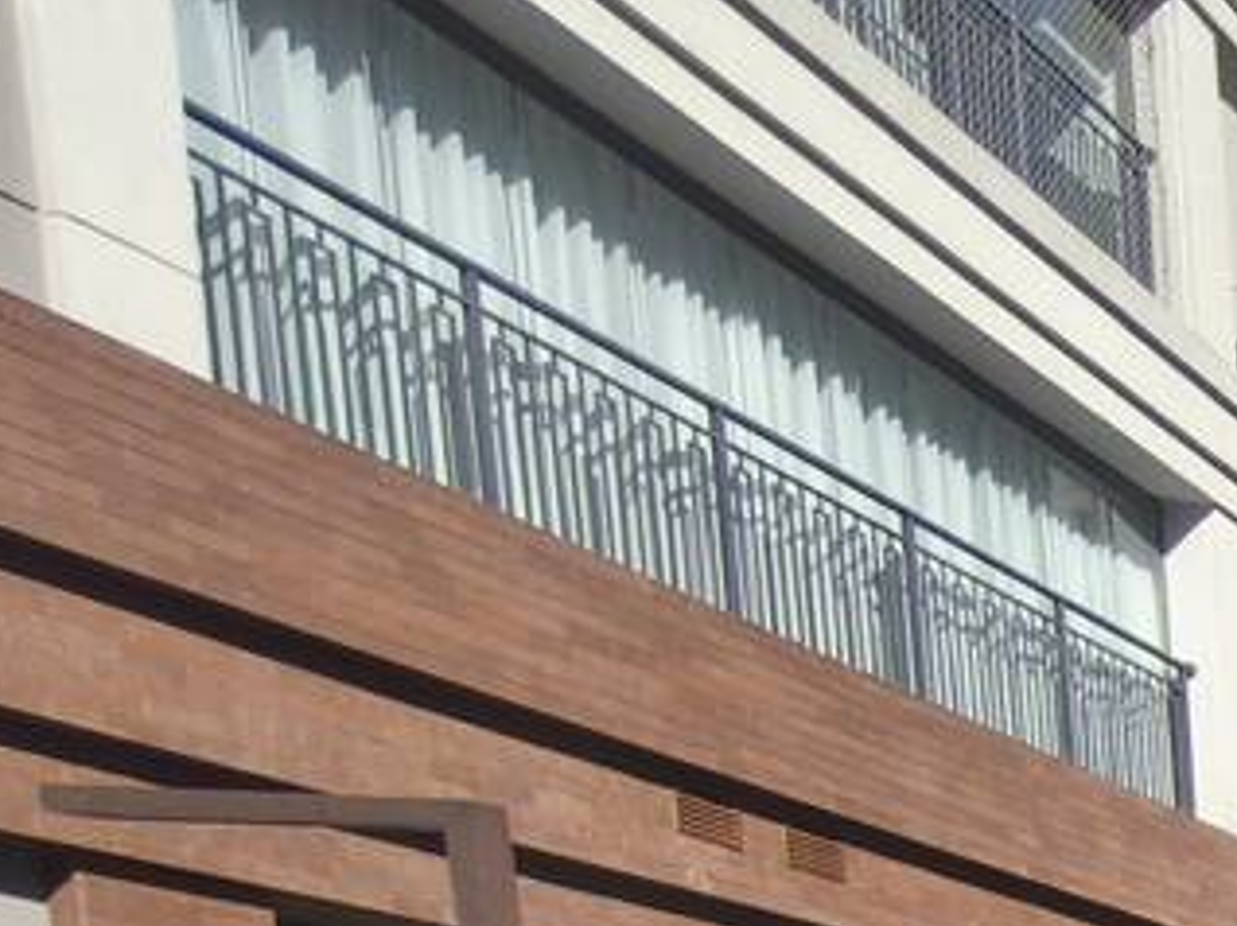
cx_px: 2583
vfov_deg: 17.9
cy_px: 1591
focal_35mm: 68
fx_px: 2428
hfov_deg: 17.8
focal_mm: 1.91
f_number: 2.2
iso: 50
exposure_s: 1/348
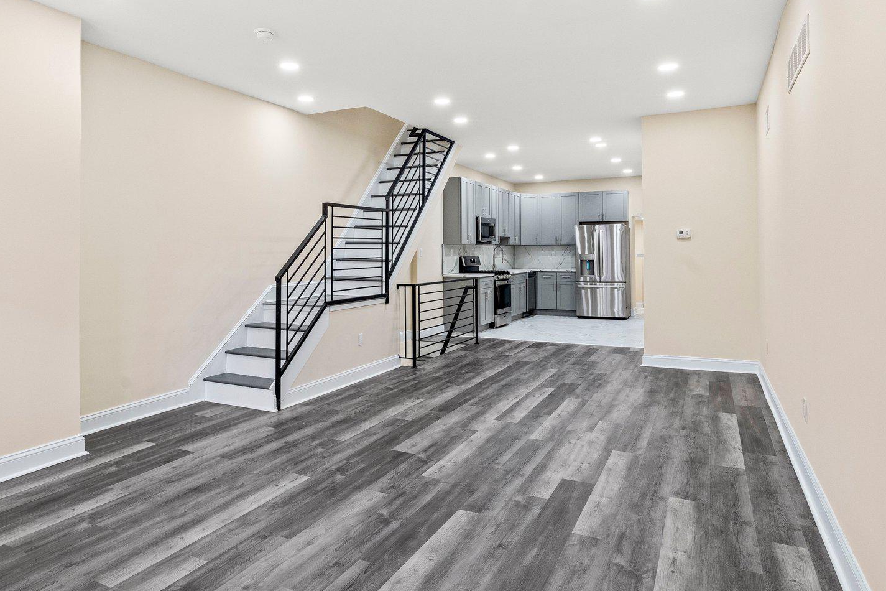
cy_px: 250
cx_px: 412
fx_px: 566
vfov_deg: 54.9
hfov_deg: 76.0
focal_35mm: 23
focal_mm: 16
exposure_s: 1/8
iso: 640
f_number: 9
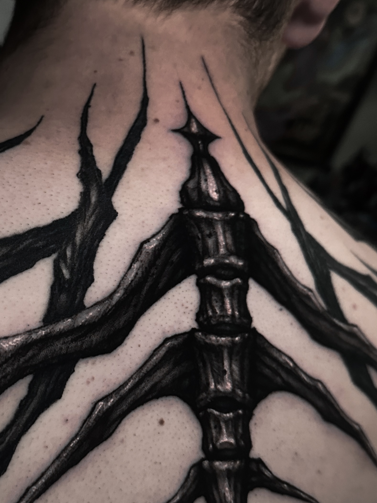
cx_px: 75
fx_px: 668
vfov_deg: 41.2
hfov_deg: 30.7
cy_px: 279
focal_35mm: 46
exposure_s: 1/35
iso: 800
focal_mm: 6.86
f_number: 1.8
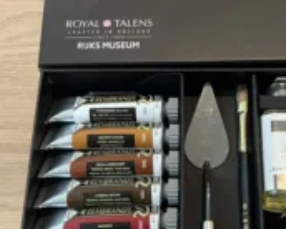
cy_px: 161
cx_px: 201
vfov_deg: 25.6
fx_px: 500
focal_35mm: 59
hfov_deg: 31.5
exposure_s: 1/60
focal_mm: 5.7
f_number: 1.5
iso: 250
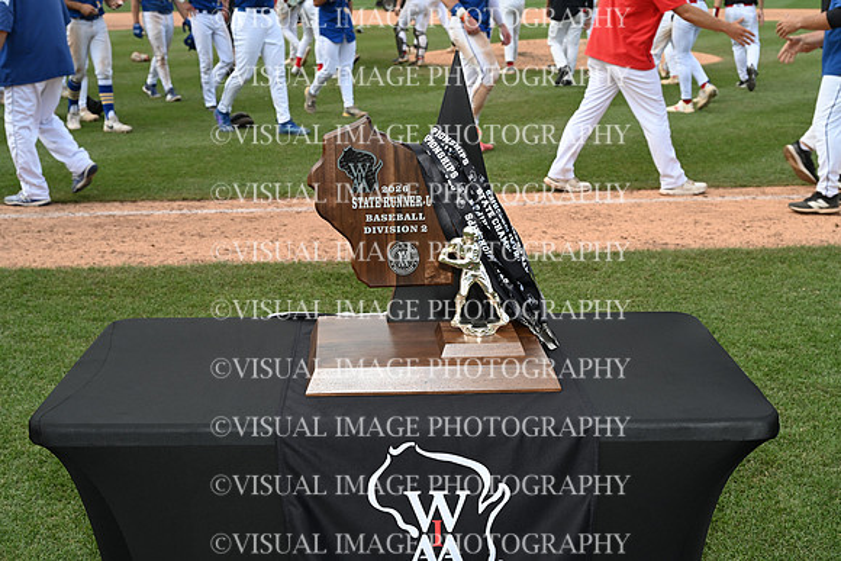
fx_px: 1075
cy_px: 280
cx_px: 420
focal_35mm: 46
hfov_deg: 42.7
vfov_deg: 29.3
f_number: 8
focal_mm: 46
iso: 160
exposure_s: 1/160
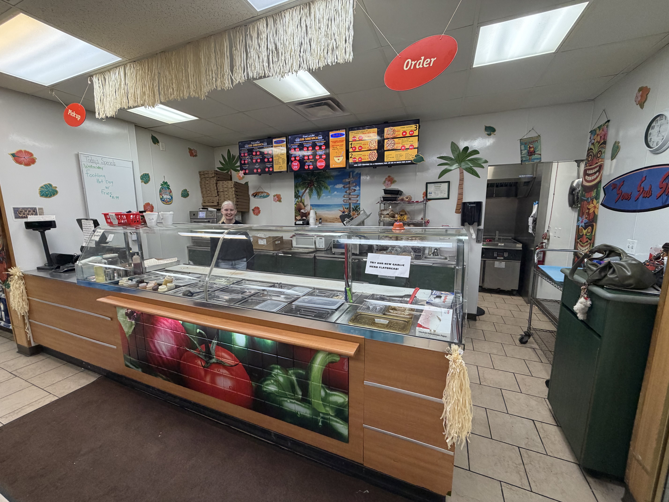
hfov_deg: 102.1
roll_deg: +0.1
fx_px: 271
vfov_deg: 85.7
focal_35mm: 14
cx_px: 334
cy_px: 251
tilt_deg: -8.6
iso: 250
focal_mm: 2.22
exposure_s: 1/120
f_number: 2.2
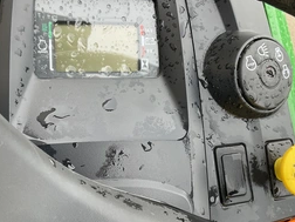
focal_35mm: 46
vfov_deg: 31.5
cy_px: 123
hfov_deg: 41.2
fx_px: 392
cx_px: 143
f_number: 1.8
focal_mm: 3
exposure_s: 1/122
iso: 25
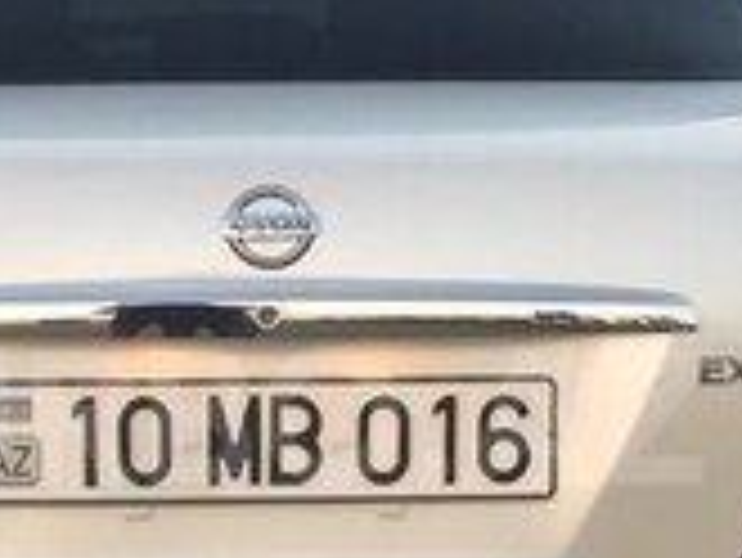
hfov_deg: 16.9
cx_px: 243
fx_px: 2488
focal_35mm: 116
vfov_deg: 12.7
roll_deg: -1.1
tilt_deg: -12.7
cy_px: 416
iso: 50
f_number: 2.2
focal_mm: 4.15
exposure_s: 1/100
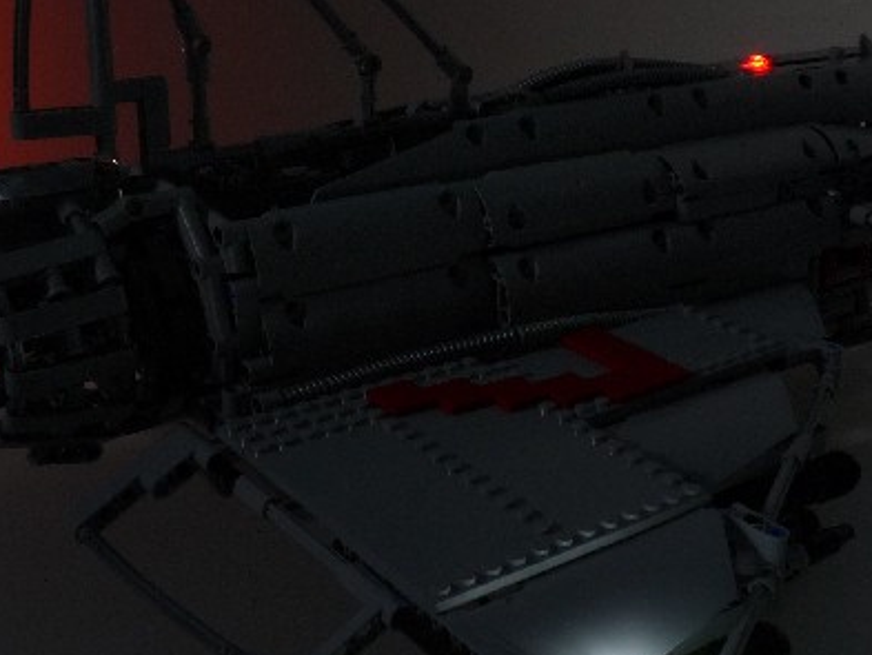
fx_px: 1386
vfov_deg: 26.6
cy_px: 306
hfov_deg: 34.9
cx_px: 488
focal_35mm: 55
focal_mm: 4.8
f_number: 7.1
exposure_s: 30
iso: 100
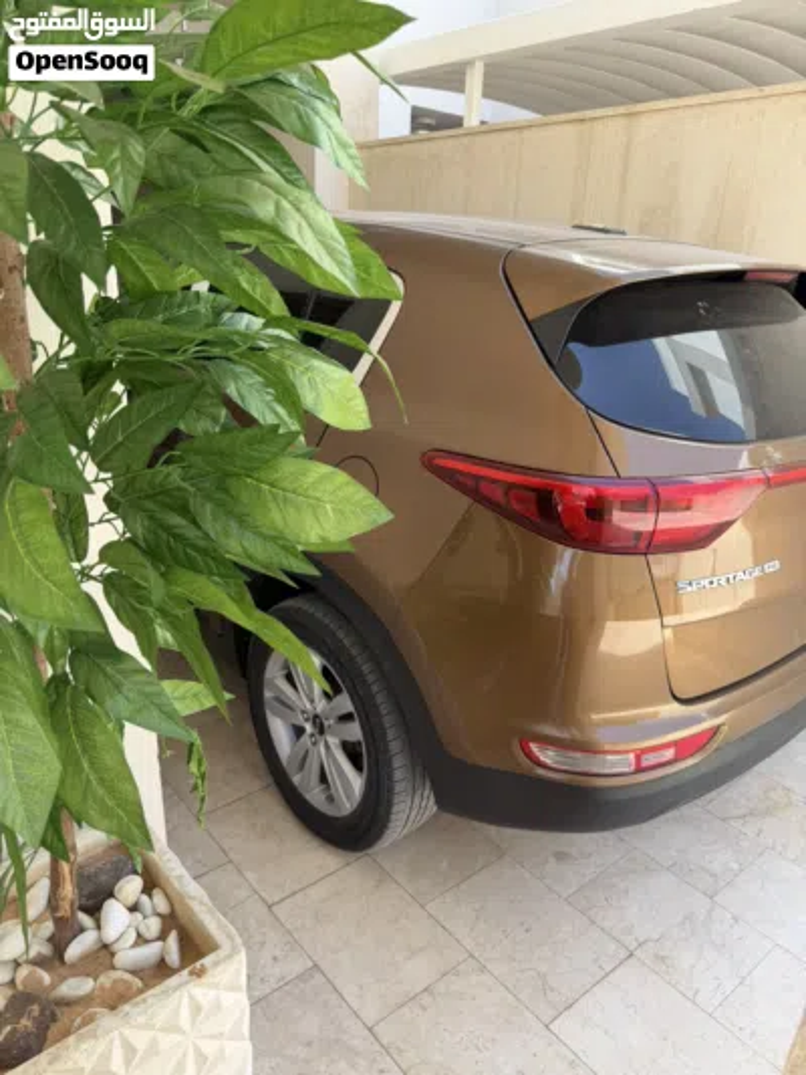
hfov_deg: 56.8
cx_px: 403
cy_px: 538
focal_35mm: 24
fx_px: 745
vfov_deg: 71.6
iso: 80
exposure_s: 1/643
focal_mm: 6.76
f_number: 1.78
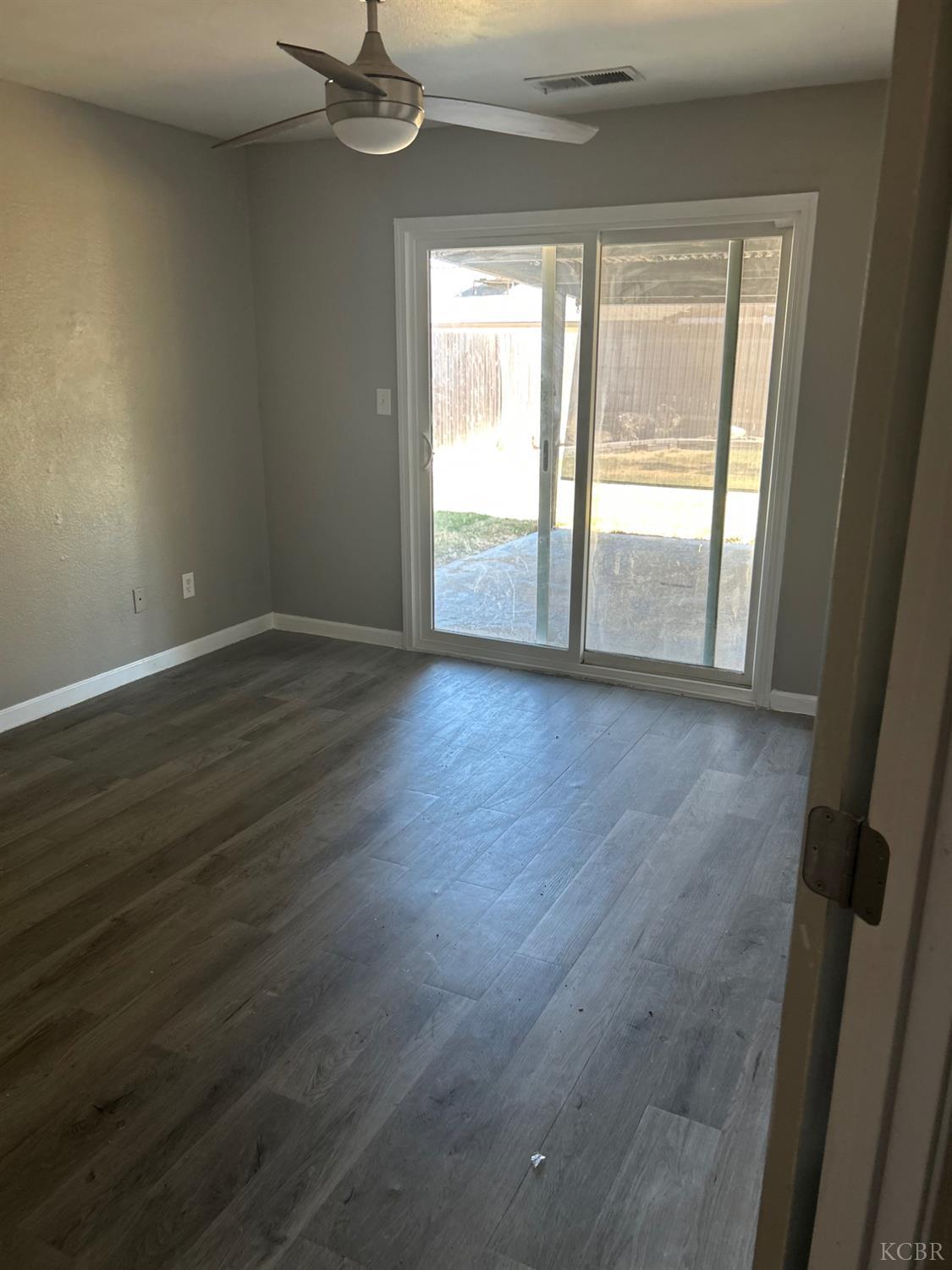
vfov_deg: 67.3
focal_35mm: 26
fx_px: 953
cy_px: 635
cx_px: 476
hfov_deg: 53.1
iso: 125
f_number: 1.5
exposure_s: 1/120
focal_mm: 5.7
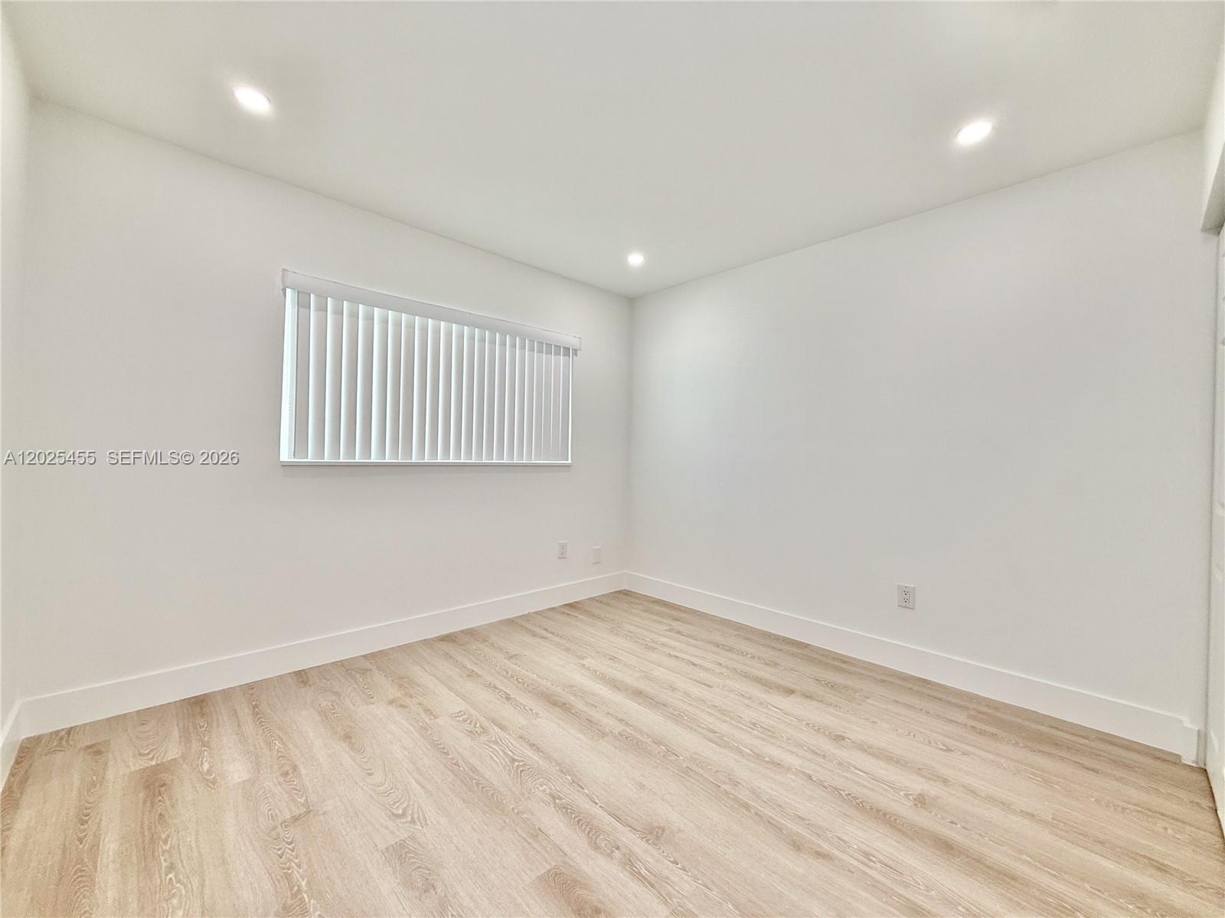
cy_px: 459
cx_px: 612
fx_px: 495
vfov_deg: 85.6
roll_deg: -1.3
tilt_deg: -1.1
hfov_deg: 102.1
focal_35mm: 14
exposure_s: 1/120
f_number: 2.2
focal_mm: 2.22
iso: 50
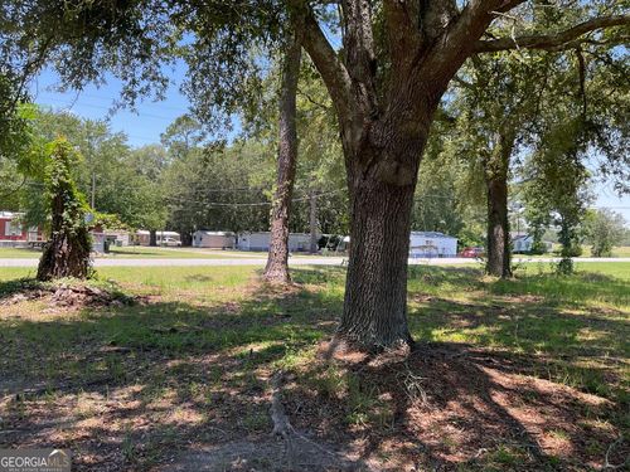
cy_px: 236
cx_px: 315
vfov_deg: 48.2
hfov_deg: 61.7
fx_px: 528
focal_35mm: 29
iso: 16
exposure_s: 1/331
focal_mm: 3
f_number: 1.8
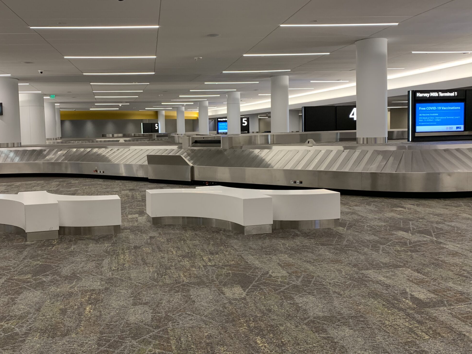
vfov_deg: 41.7
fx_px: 464
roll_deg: +1.2
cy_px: 162
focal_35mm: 34
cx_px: 191
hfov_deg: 53.6
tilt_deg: -2.6
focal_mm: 4.25
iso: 100
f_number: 1.8
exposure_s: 1/50
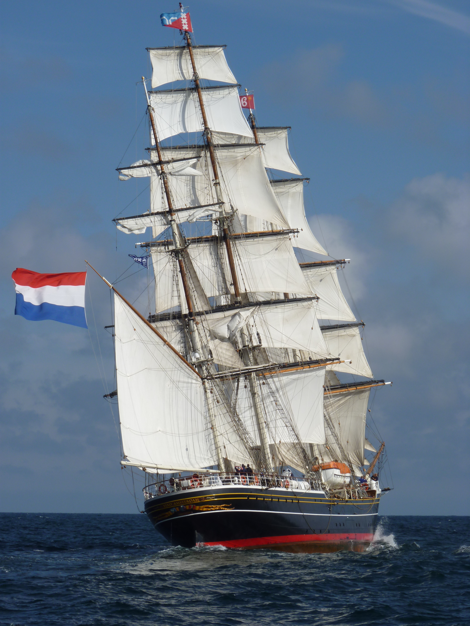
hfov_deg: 9.3
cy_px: 313
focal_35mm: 159
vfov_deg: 12.4
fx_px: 2878
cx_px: 235
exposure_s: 1/500
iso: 80
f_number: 7.1
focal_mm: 28.3
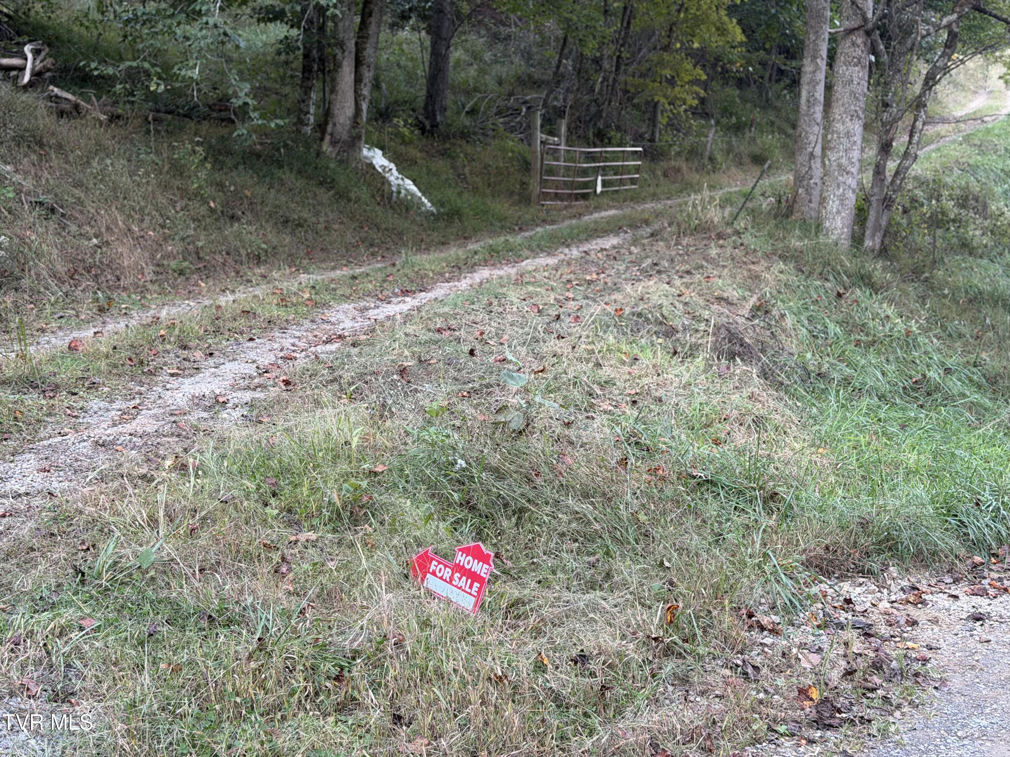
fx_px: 1401
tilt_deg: -3.5
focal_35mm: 48
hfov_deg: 39.7
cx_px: 505
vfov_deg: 30.3
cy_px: 378
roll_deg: +0.9
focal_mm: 6.76
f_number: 1.78
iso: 200
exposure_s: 1/60
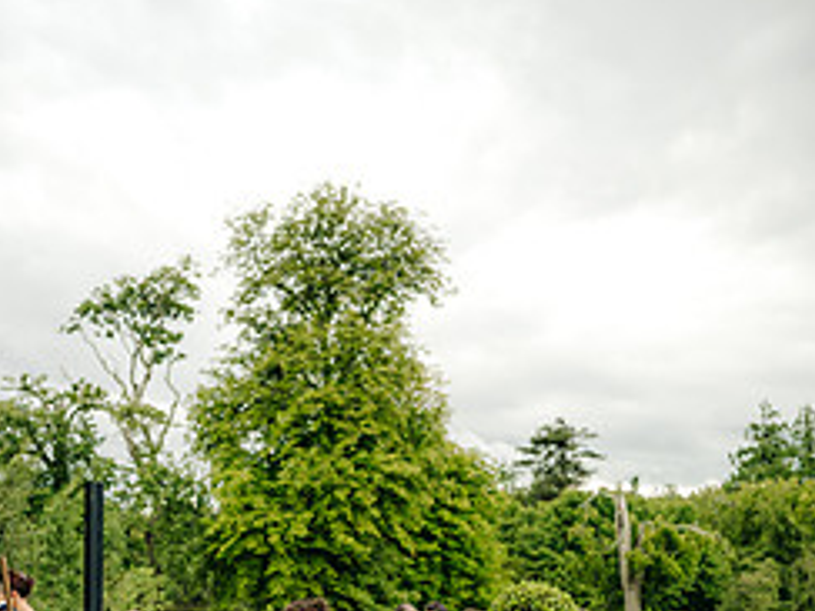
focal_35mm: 62
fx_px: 1460
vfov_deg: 22.8
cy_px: 594
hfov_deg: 31.2
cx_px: 418
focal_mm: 35
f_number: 1.4
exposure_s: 1/2500
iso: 100
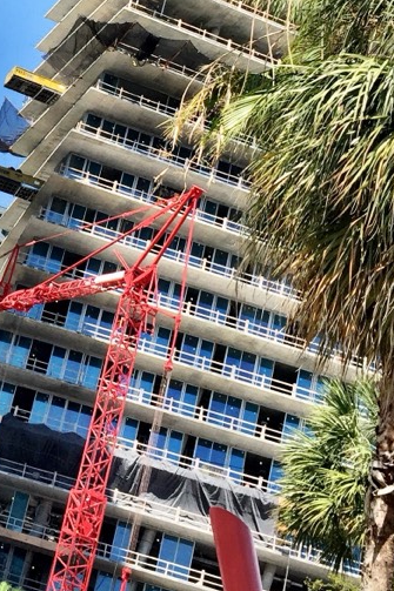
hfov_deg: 15.5
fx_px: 1380
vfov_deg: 23.5
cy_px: 51
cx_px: -113
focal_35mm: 84
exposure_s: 1/1099
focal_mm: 4.15
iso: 32
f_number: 2.2
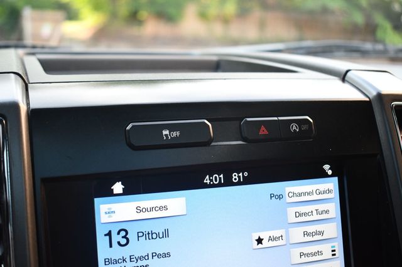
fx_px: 513
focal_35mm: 46
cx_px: 201
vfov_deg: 29.2
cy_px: 134
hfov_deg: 42.8
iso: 800
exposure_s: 1/160
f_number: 4.2
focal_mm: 31
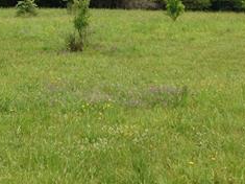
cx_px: 133
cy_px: 0
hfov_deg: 21.8
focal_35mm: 90
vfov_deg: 16.1
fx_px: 637
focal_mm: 4.12
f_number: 2.4
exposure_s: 1/1205
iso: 50
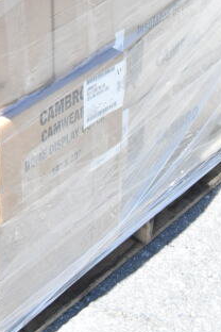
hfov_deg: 14.8
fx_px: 810
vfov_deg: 20.3
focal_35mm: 88
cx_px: -71
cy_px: -146
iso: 1600
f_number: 11
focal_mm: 20
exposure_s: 1/500
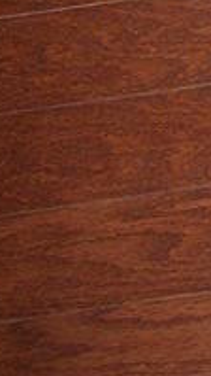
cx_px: 552
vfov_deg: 13.3
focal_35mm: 149
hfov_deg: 7.5
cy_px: -259
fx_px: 1481
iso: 50
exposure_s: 1/60.1
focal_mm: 5.7
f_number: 2.9
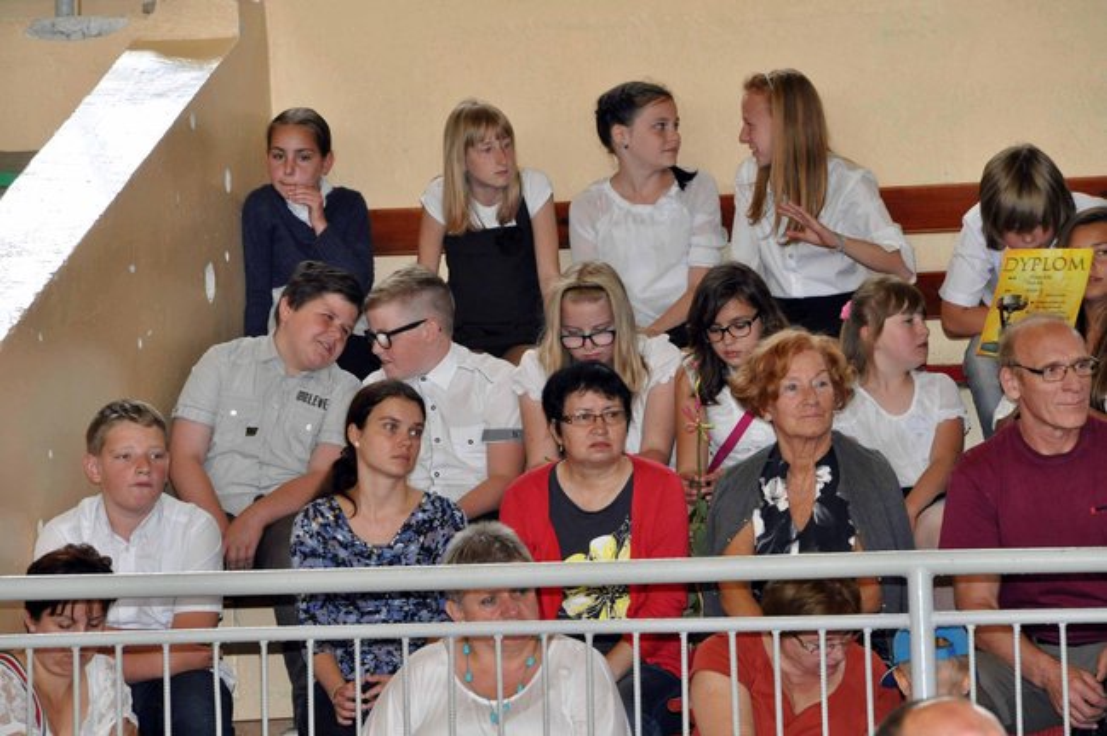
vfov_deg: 4.6
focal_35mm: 300
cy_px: 368
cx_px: 554
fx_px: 9216
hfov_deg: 6.9
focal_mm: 200
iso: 1250
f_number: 11
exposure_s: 1/60
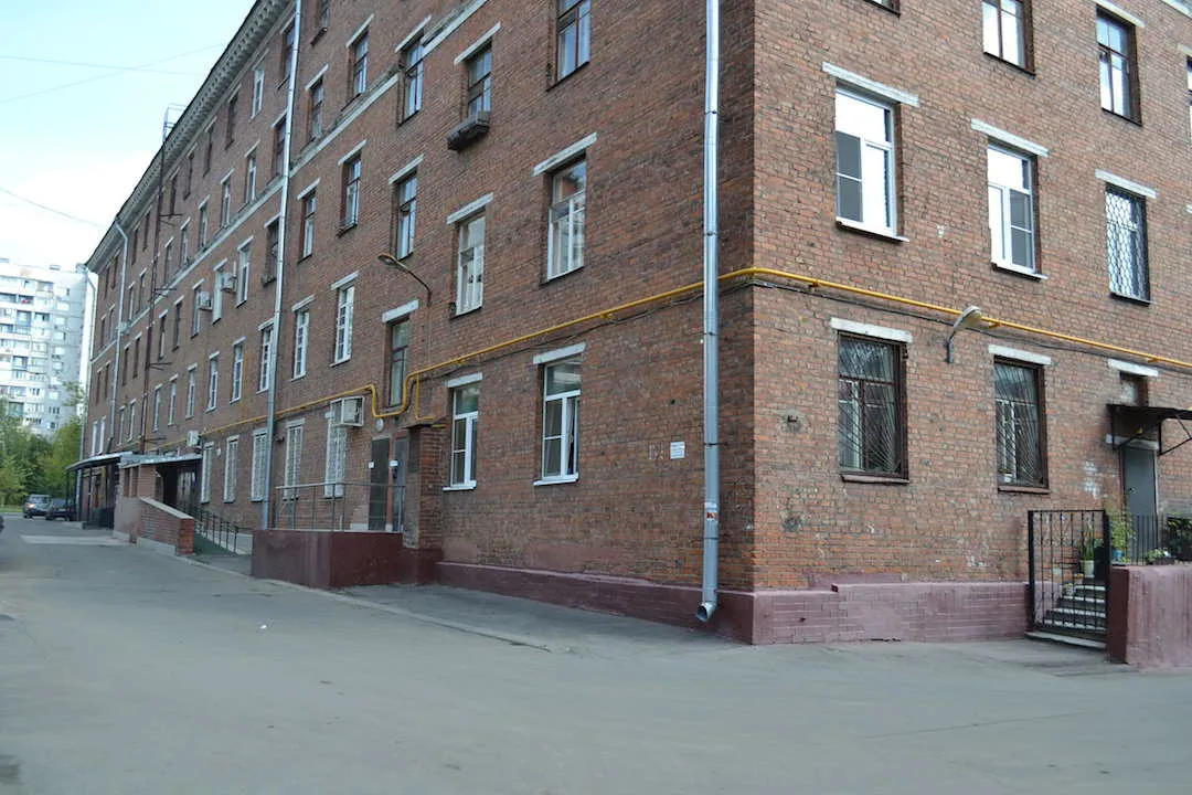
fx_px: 993
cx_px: 596
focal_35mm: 30
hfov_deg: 61.9
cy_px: 398
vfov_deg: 43.6
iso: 100
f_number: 5.6
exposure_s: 1/125
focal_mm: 20
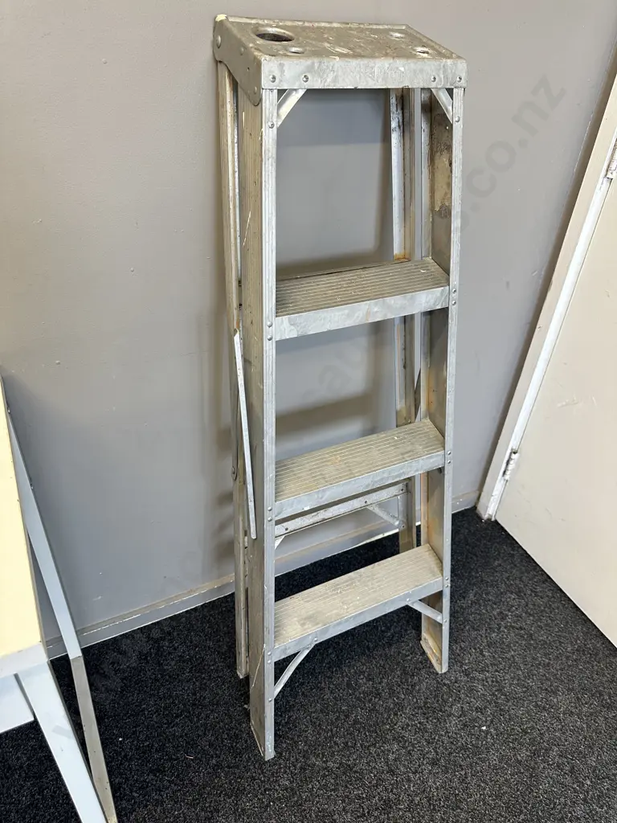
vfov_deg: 71.6
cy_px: 412
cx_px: 308
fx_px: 570
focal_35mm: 24
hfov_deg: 56.8
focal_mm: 6.86
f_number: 1.78
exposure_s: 1/100
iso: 160
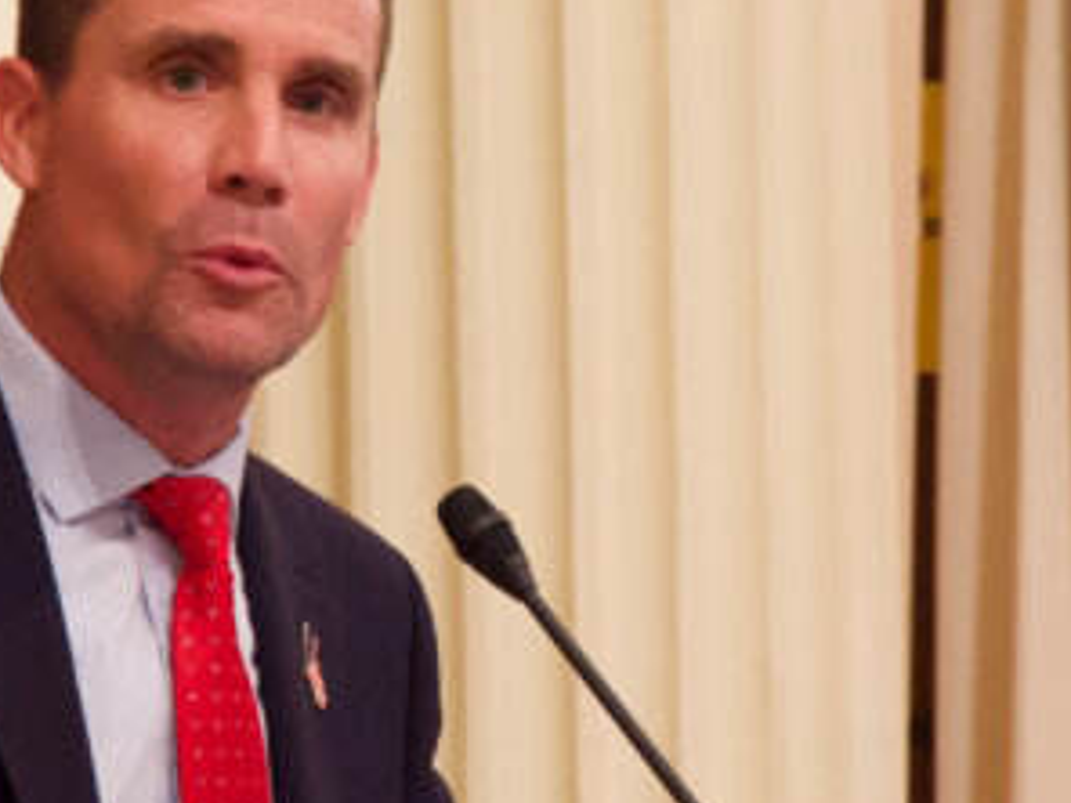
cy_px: 423
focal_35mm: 567
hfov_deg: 3.5
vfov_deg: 2.6
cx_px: 134
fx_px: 17543
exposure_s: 1/40
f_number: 5.6
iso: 3200
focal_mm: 140
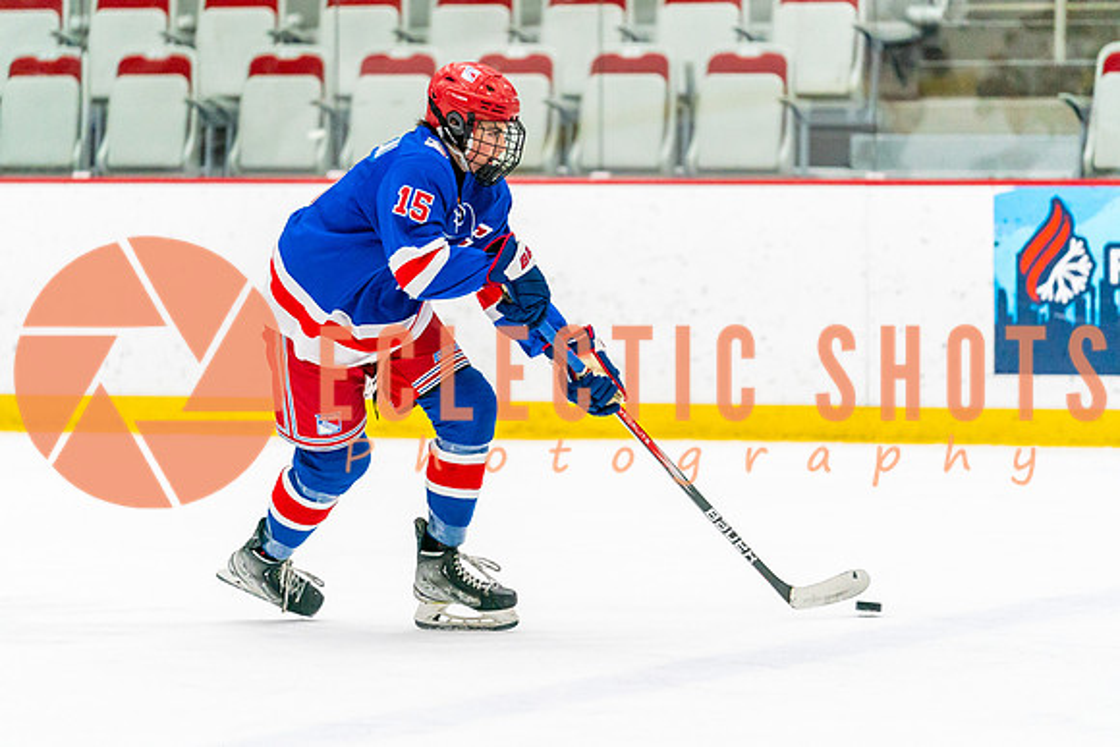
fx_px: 7992
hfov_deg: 8.0
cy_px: 299
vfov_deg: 5.4
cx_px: 512
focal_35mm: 257
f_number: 2.8
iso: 3200
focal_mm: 200
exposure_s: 1/1250
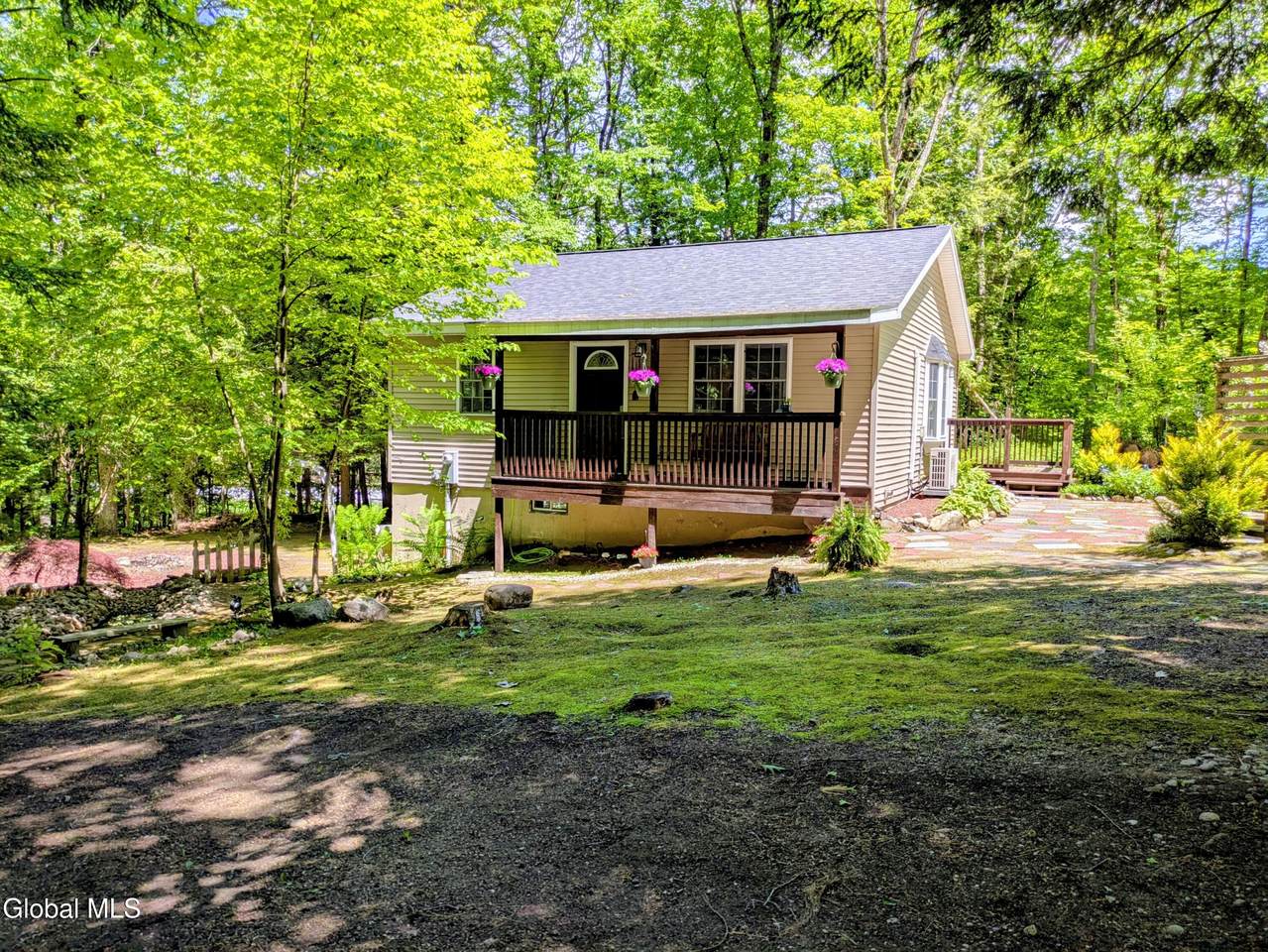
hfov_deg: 69.4
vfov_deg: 54.9
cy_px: 476
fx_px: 916
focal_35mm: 25
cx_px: 634
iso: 48
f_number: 1.89
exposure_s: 1/888
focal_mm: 5.43
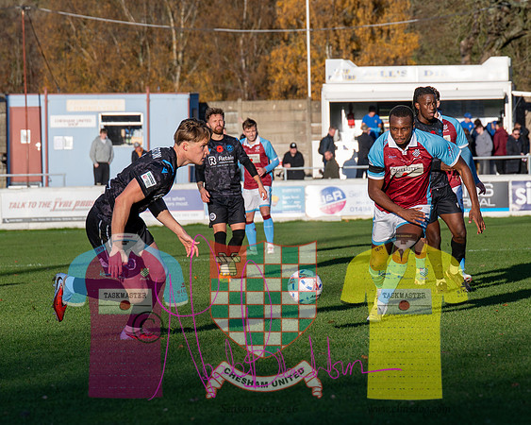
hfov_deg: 6.7
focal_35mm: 289
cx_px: 305
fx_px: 4548
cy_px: 188
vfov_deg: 5.3
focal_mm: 96
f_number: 4
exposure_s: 1/4000
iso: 400
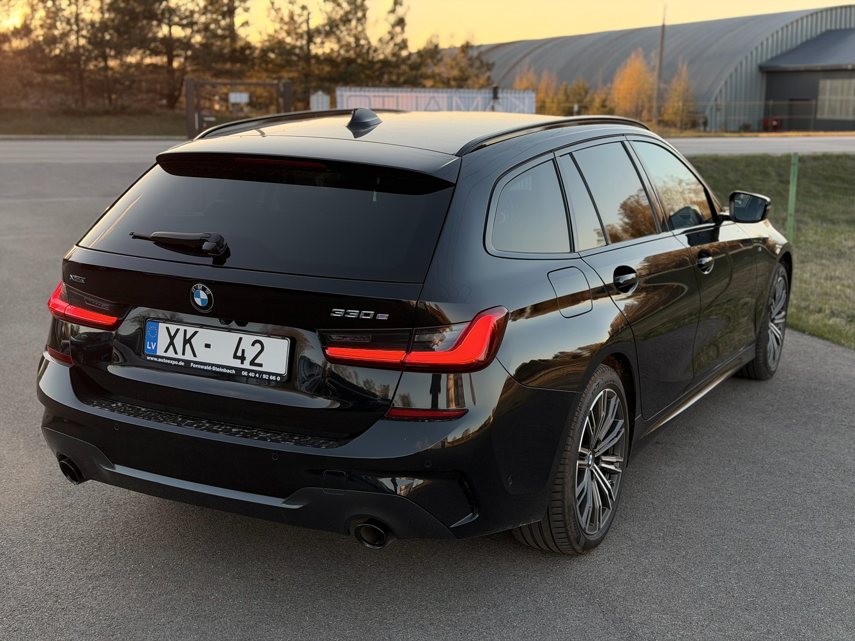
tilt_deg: -10.6
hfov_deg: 39.7
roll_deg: +0.0
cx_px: 428
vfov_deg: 30.3
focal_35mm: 48
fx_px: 1186
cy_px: 320
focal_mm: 6.76
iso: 64
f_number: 1.78
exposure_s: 1/289
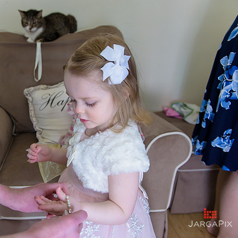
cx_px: 67
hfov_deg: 50.9
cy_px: 120
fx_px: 241
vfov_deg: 52.5
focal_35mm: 31
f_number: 3.2
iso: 1600
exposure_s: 1/125
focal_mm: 24
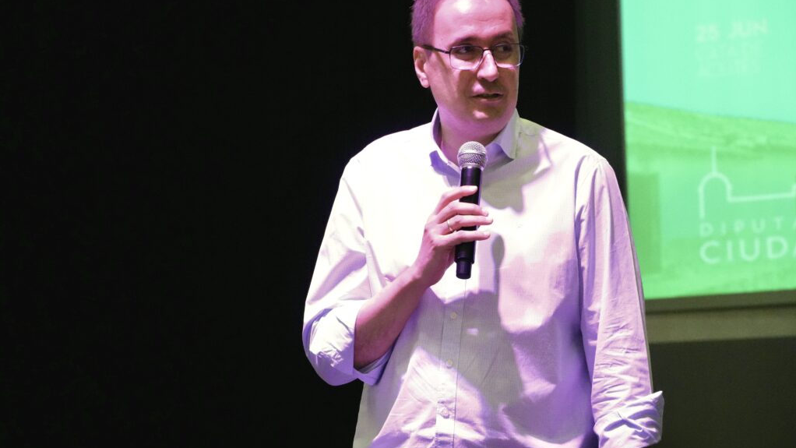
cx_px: 398
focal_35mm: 126
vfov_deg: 9.6
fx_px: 2660
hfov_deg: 17.0
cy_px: 201
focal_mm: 80
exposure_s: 1/160
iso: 6400
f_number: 5.6
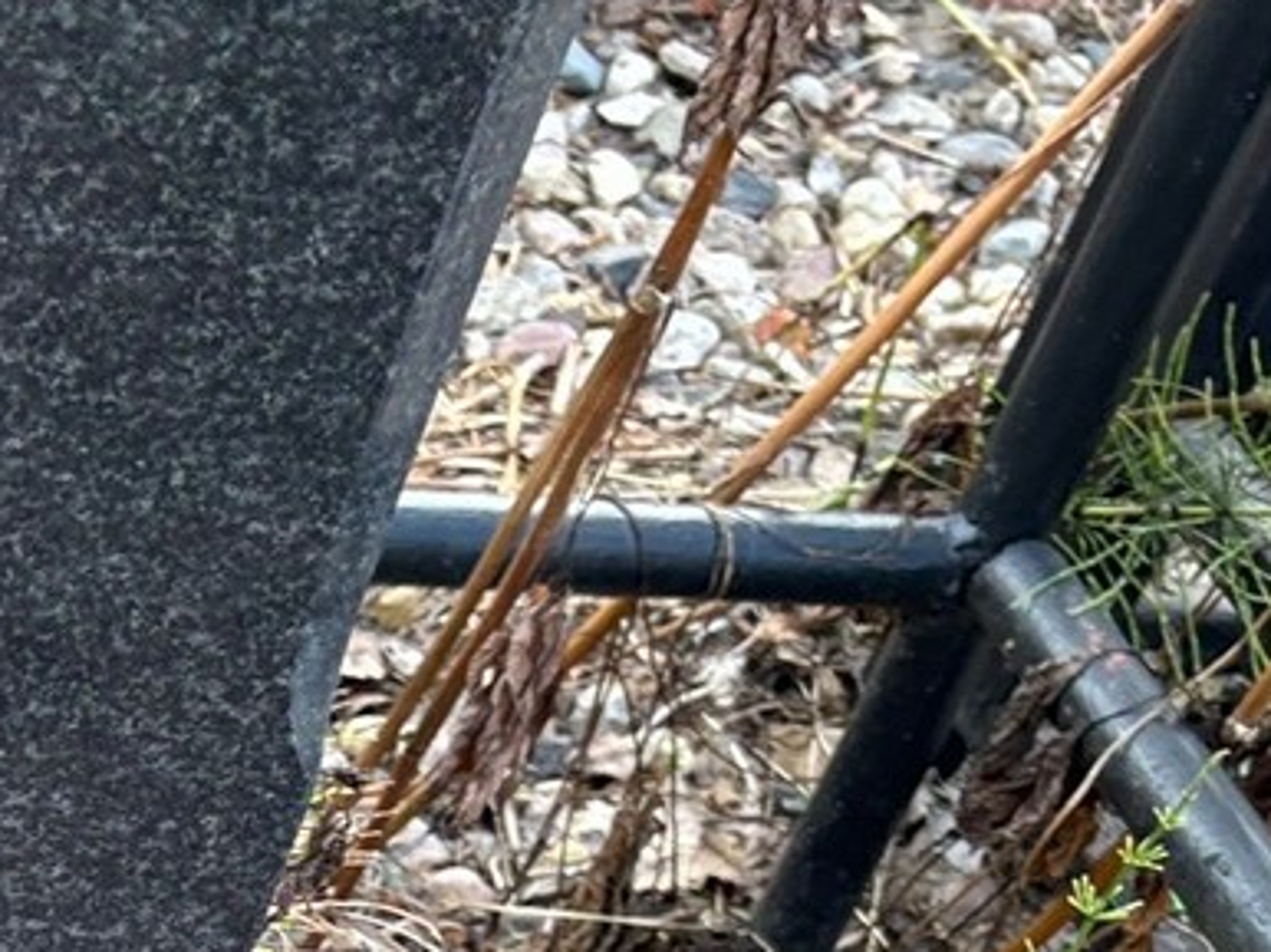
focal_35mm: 97
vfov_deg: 14.3
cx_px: -612
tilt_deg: -47.2
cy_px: 1390
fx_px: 3559
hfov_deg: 18.1
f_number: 1.6
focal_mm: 5.96
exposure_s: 1/121
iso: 50
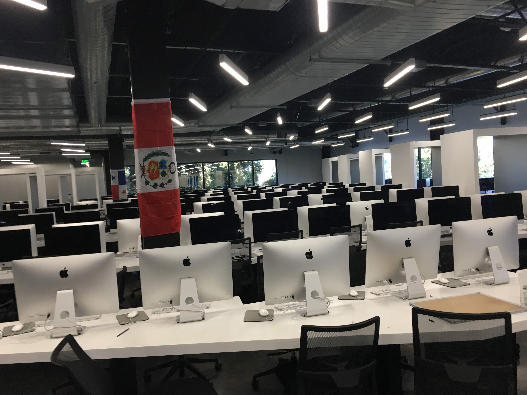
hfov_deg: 61.7
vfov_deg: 48.2
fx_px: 442
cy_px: 198
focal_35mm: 29
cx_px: 264
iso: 100
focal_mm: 4.15
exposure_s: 1/30
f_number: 2.2
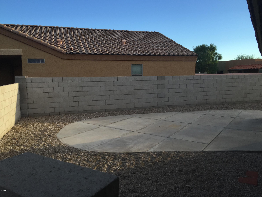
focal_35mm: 29
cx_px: 131
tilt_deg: -6.9
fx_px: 219
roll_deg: +1.4
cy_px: 98
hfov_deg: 61.7
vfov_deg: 48.2
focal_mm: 4.15
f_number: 2.2
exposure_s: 1/488
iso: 32
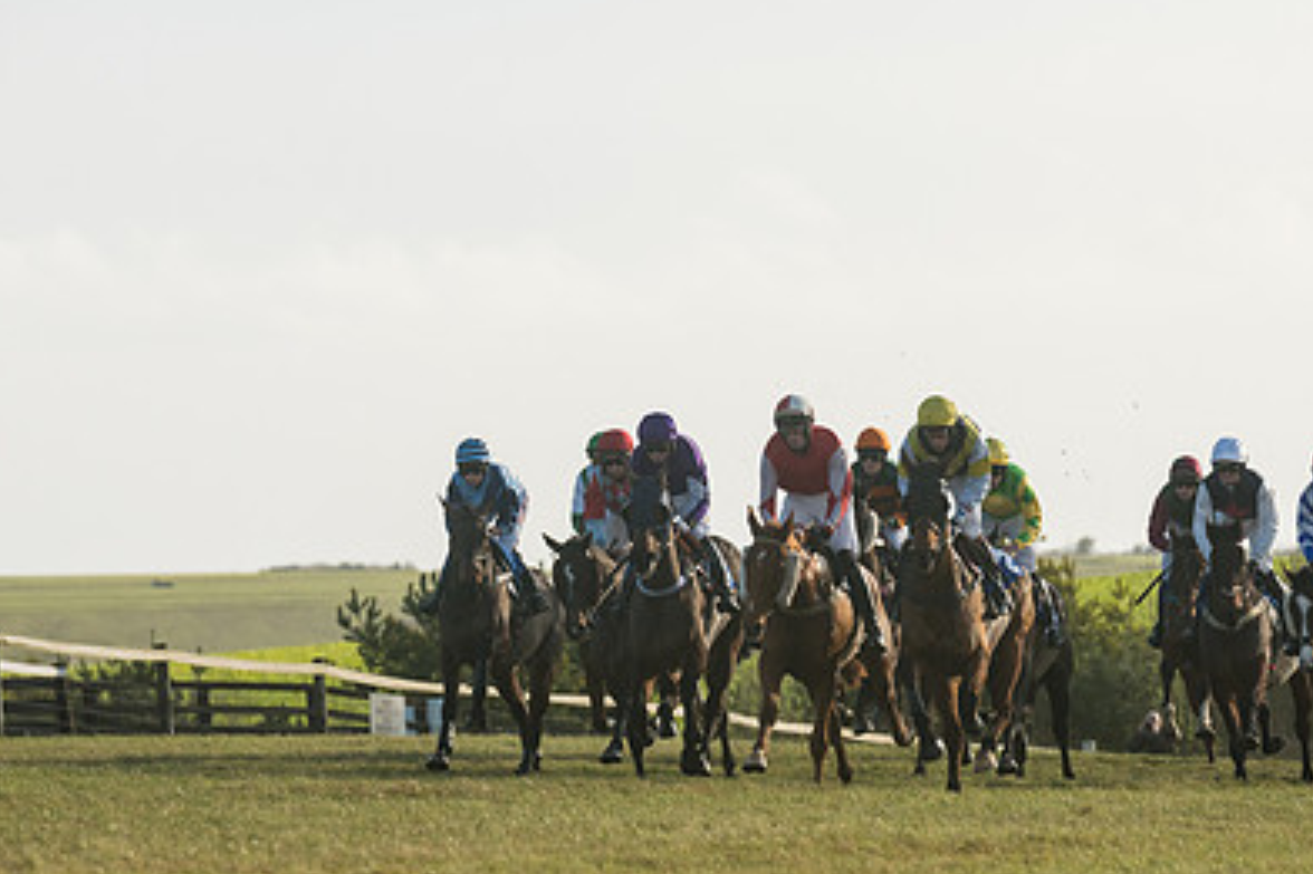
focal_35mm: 355
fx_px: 12942
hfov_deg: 5.8
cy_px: 569
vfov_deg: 3.9
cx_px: 774
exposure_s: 1/3200
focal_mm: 240
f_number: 6.3
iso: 400
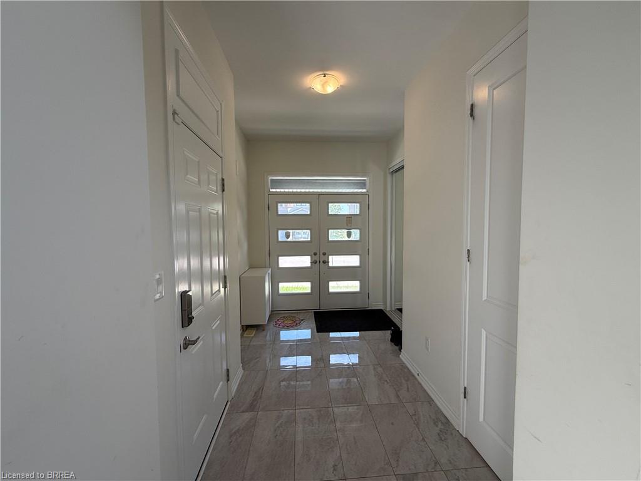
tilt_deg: -2.7
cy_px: 240
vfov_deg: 85.7
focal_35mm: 14
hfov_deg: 102.1
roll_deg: +0.5
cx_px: 320
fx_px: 259
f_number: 2.2
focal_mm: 2.22
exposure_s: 1/147
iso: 64
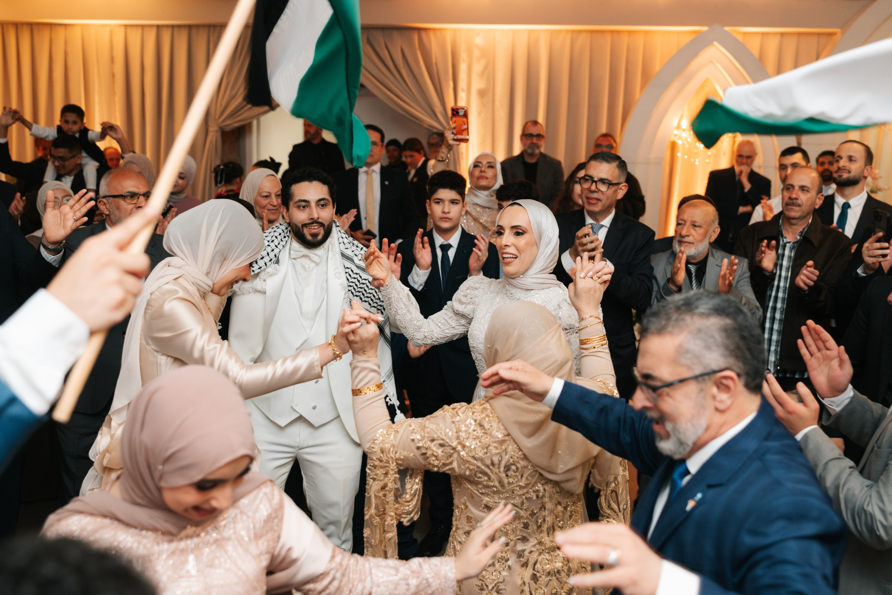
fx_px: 951
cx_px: 446
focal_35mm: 38
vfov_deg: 34.7
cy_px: 298
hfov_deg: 50.2
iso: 1000
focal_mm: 35
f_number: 2.8
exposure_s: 1/200
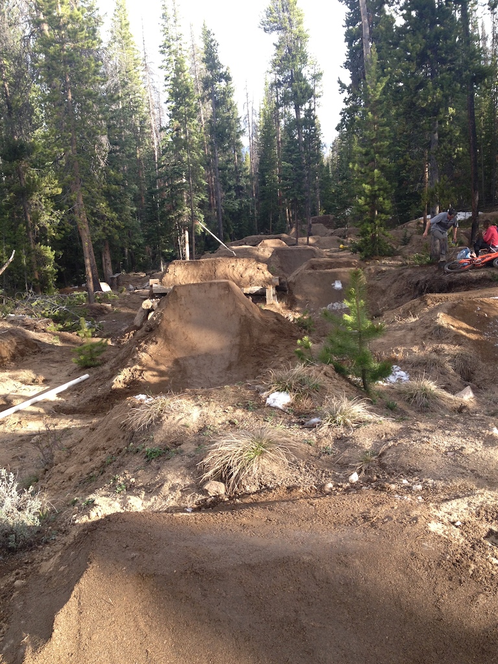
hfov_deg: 40.7
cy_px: 332
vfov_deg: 52.6
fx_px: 671
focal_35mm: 35
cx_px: 249
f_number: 2.4
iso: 64
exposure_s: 1/358
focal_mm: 4.28
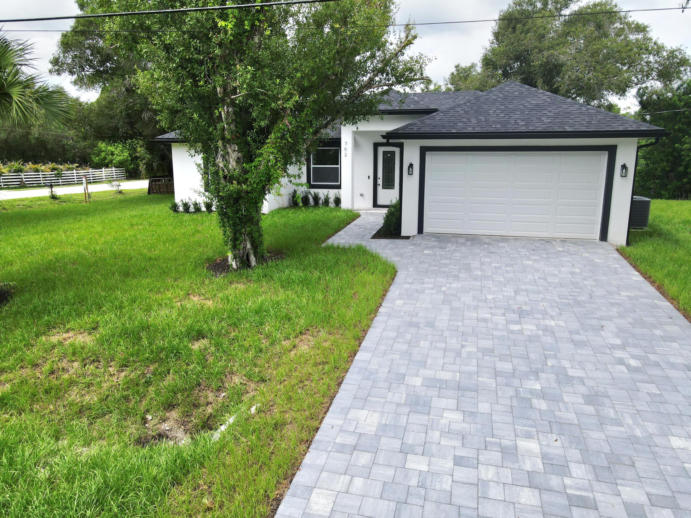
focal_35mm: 24
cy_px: 259
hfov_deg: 71.6
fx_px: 479
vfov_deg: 56.8
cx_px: 346
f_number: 2.8
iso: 100
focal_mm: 4.5
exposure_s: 1/667
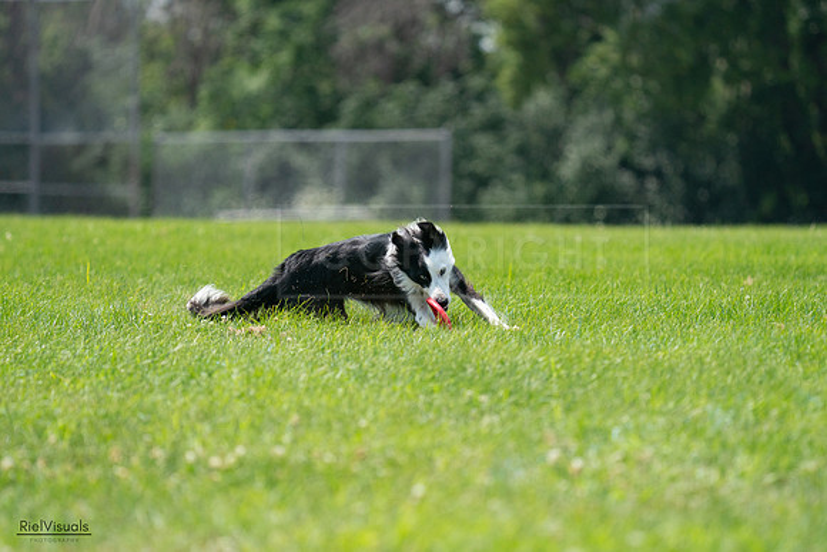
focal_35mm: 341
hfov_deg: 6.0
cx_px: 414
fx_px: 7835
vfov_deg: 4.0
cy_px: 276
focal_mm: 341
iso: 1250
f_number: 6.3
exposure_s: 1/4000
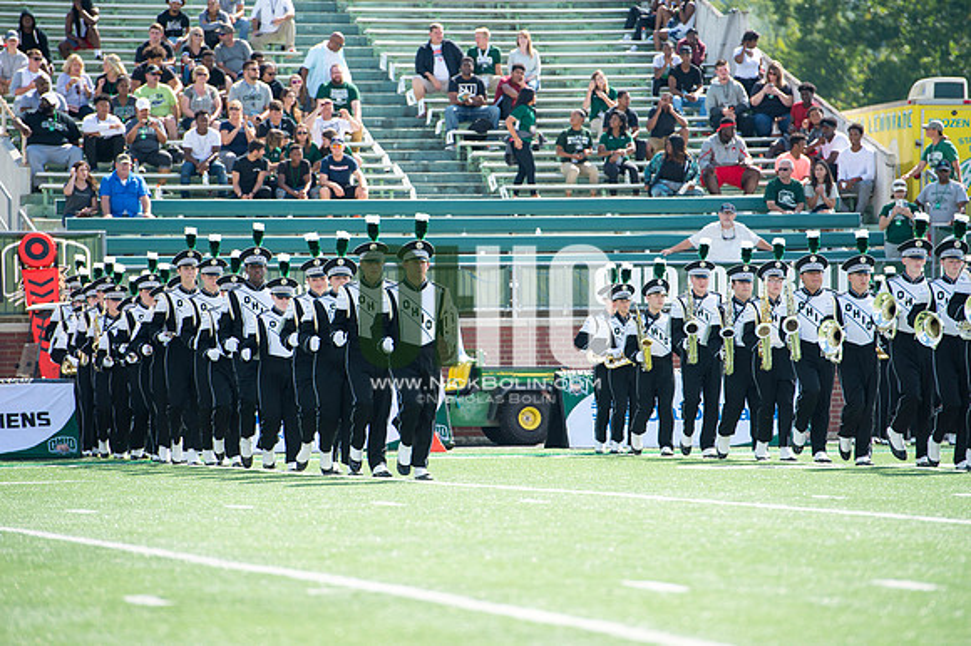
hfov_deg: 10.3
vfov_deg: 6.9
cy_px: 323
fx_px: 5391
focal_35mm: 200
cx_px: 486
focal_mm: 200
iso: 200
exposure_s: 1/1000
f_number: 4.5
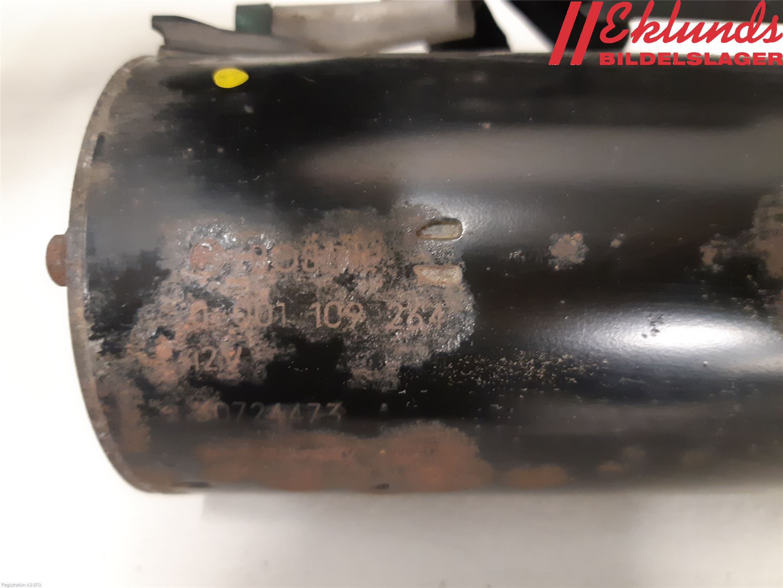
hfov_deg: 67.3
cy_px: 294
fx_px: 588
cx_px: 392
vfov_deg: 53.1
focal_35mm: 26
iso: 400
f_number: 1.7
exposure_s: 1/25
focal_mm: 3.93
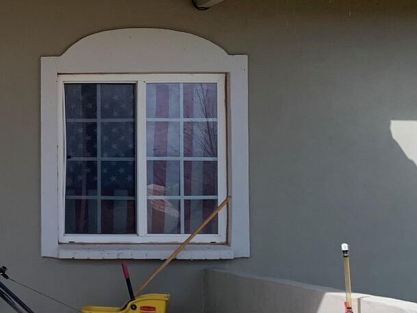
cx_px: -192
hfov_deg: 19.9
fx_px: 1036
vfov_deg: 17.2
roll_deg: -0.5
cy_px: 179
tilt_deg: +3.8
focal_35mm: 86
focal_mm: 4.25
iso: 25
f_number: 1.8
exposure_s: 1/2611
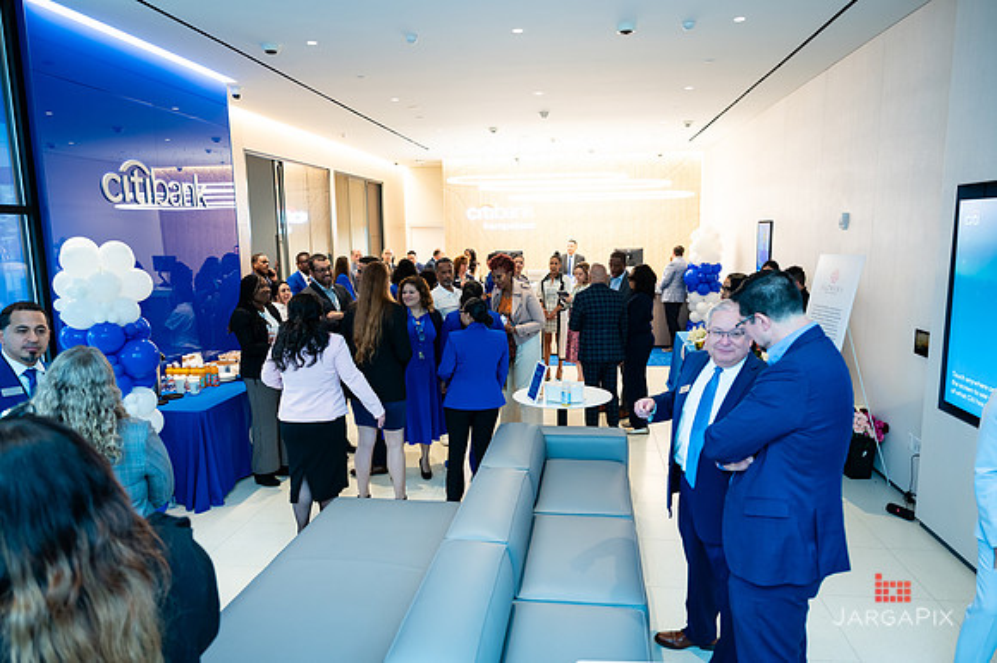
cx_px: 498
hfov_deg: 73.2
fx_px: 671
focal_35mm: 24
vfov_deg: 52.6
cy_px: 332
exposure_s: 1/200
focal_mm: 24
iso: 1250
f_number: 3.2
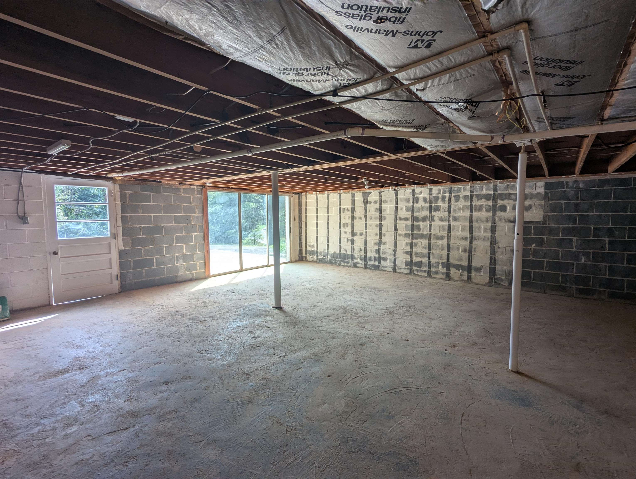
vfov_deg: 78.2
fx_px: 294
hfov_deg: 94.4
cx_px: 318
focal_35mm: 16
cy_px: 240
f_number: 2.2
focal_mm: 2.35
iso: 50
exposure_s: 1/239
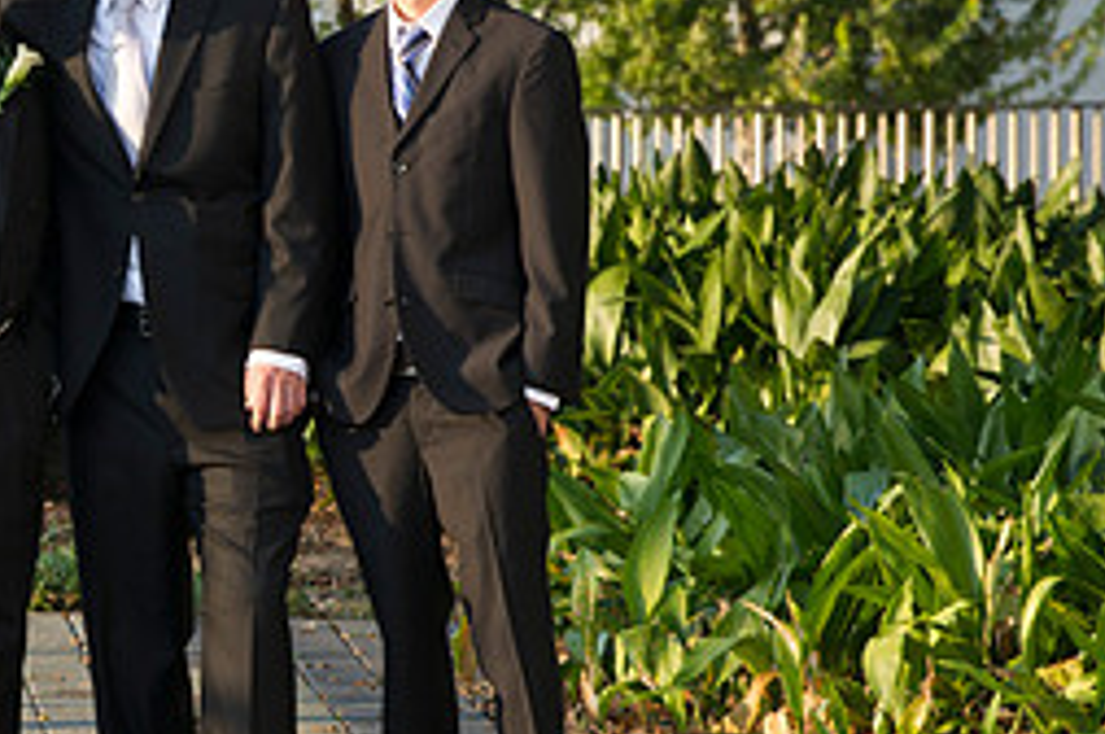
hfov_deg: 4.5
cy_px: 341
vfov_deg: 3.0
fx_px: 14071
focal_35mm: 459
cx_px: -35
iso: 320
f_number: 8
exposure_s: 1/100
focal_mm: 200
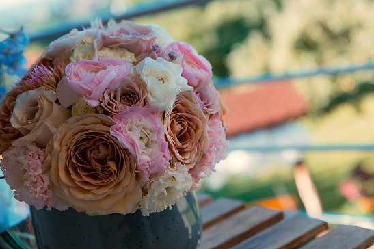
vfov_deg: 20.0
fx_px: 706
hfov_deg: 29.6
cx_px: 227
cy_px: 98
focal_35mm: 68
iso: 100
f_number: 3.5
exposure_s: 1/125
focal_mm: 56
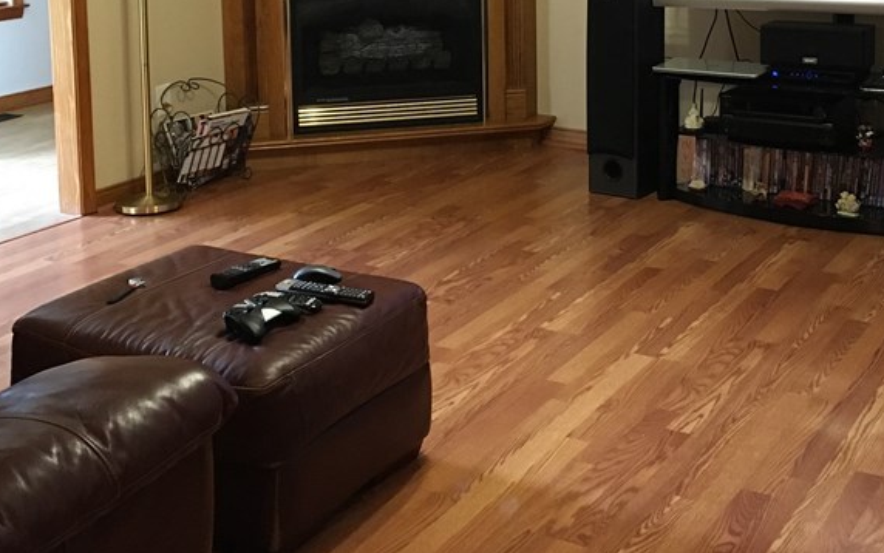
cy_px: -9
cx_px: 508
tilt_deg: -6.4
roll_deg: +0.3
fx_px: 1326
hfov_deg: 36.8
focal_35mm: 55
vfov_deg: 22.6
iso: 200
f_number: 2.2
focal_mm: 4.15
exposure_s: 1/30
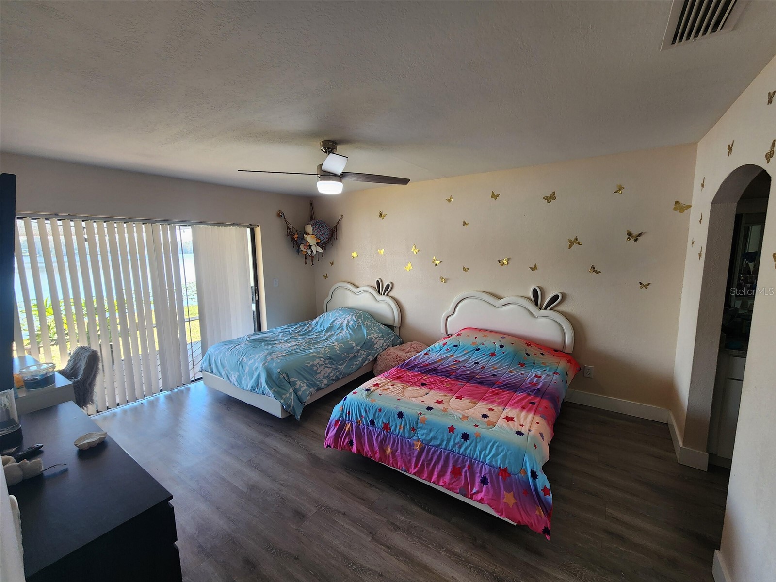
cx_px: 388
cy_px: 291
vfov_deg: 89.9
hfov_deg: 106.2
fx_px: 291
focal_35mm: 13
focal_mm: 2.2
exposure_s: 1/60
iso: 80
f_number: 2.2
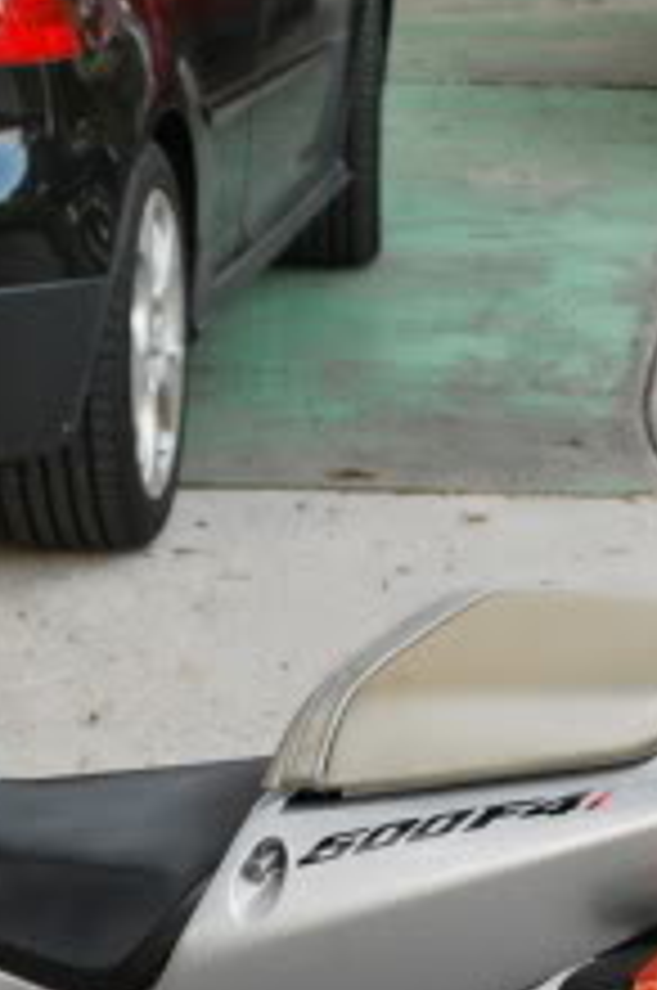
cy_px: 1024
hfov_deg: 8.3
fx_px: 4503
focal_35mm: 164
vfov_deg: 12.4
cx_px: -110
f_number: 4.8
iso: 200
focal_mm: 30
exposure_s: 1/30
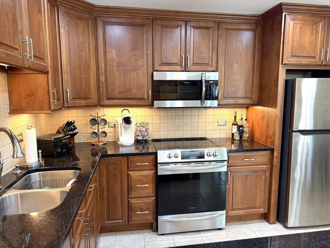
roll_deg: -0.6
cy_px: 124
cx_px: 165
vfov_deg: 56.8
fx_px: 229
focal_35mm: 24
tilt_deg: -7.6
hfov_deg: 71.6
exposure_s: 1/60
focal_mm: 6.76
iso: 320
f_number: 1.78
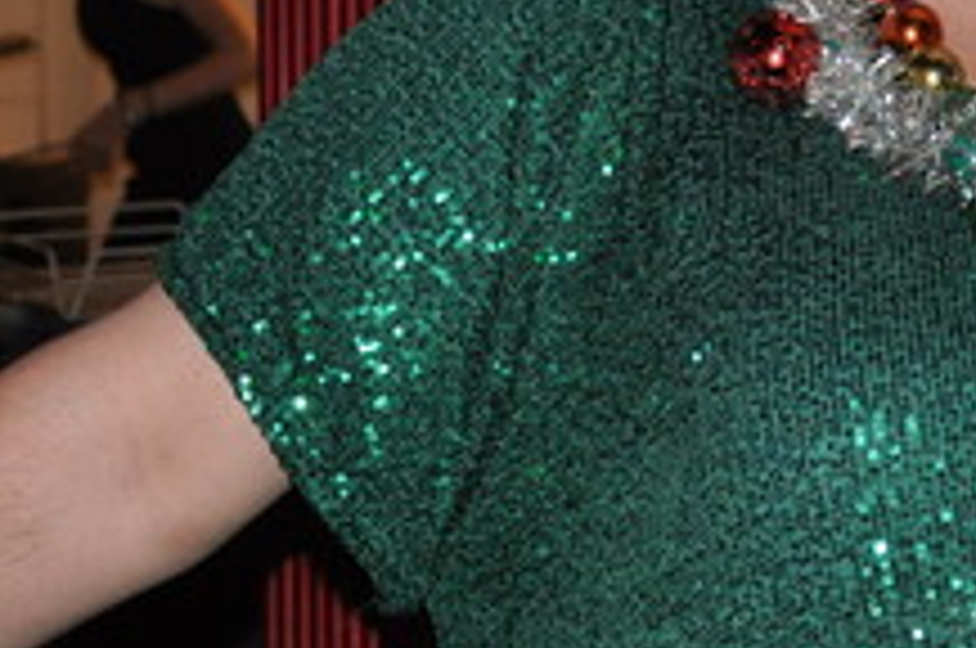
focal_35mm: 146
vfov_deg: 9.3
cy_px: 108
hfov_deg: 14.0
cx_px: 681
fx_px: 3952
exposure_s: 1/60
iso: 800
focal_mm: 28
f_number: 4
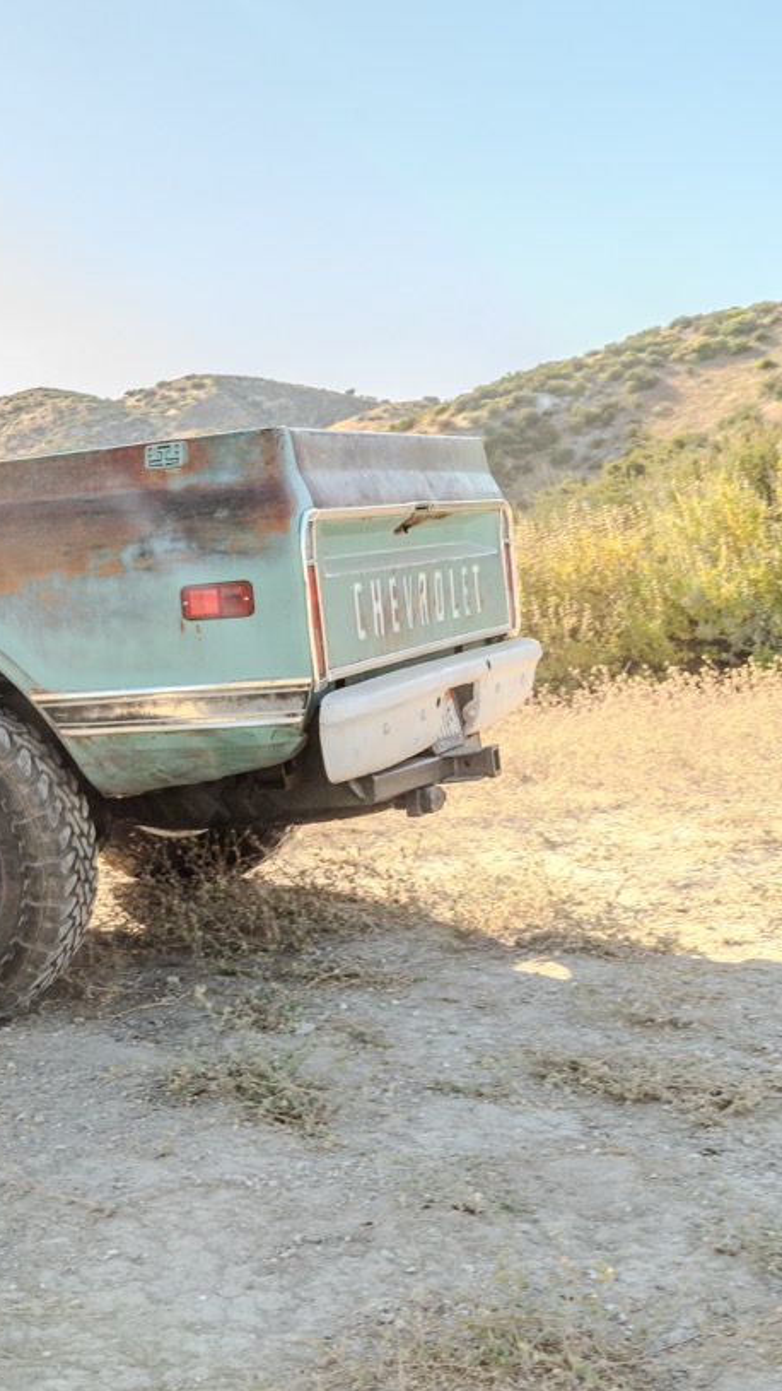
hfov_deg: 19.6
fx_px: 2064
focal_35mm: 56
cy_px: 727
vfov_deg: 37.2
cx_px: -256
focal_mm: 34
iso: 400
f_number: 11
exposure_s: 1/80
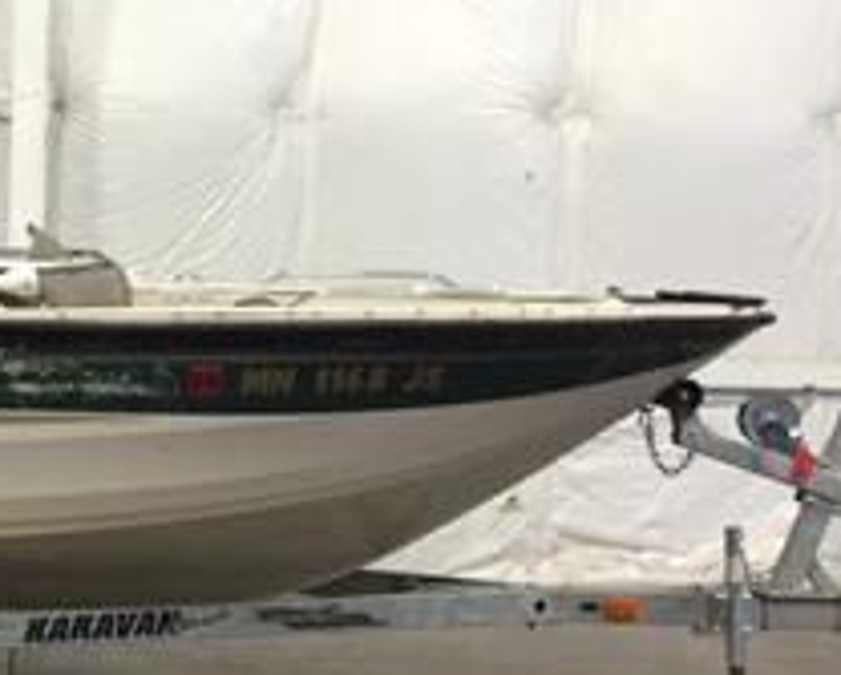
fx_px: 2169
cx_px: -89
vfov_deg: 17.7
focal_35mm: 87
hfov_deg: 20.9
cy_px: 404
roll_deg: -0.1
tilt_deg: -6.2
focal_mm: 4.15
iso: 80
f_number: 2.2
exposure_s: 1/30
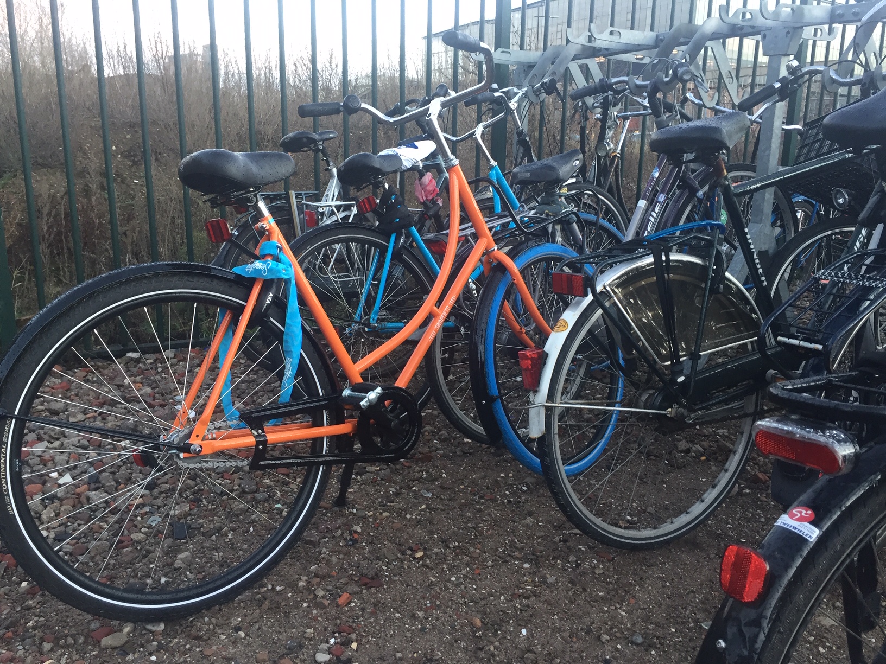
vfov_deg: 48.2
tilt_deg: -12.3
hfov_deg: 61.7
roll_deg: -1.9
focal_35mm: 29
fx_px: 742
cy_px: 332
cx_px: 443
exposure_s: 1/33
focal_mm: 4.15
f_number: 2.2
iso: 80
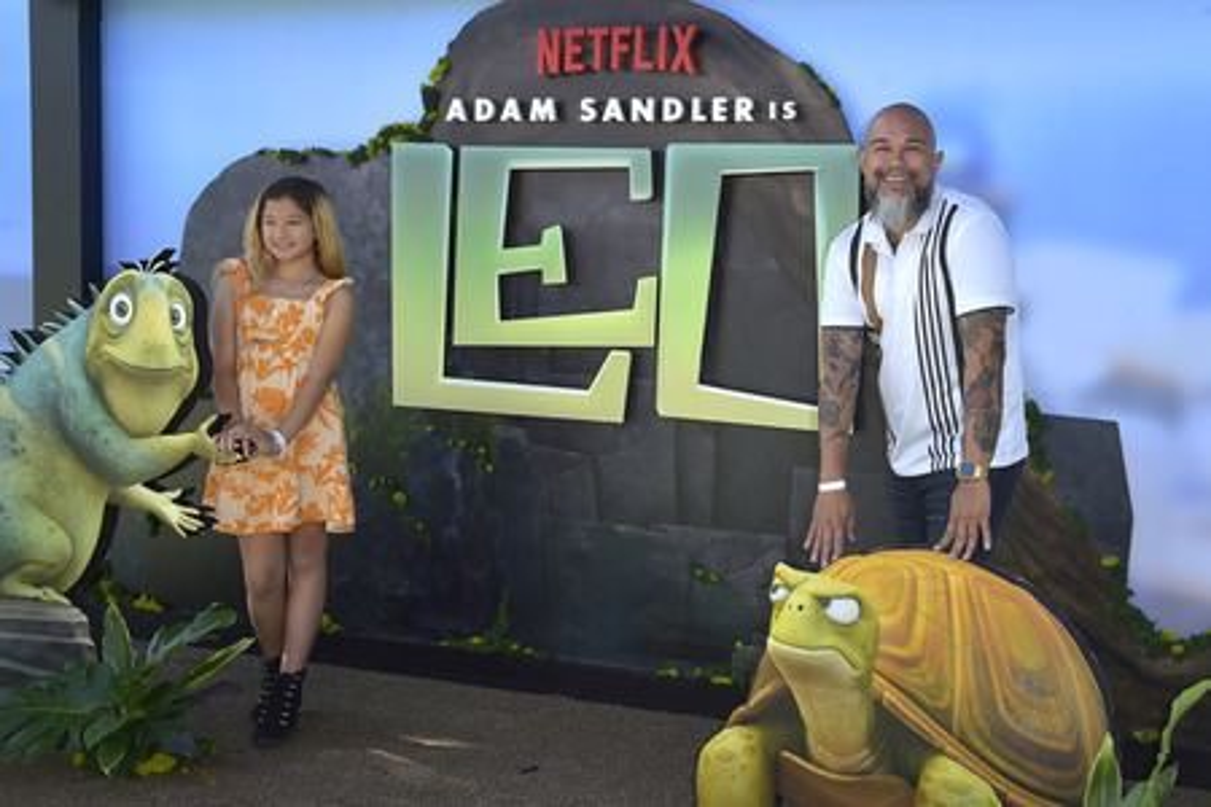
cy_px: 404
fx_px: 1413
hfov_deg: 46.4
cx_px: 606
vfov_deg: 31.9
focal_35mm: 42
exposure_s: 1/250
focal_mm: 42
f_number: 7.1
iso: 125
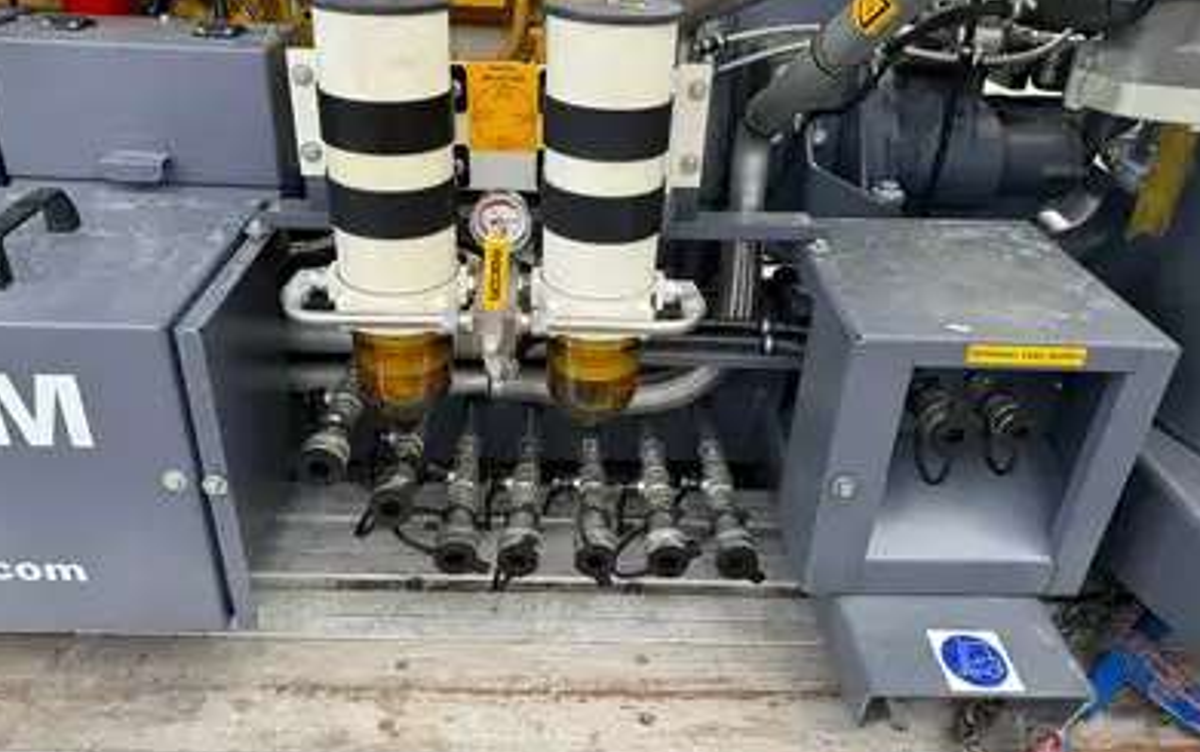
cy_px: 328
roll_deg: -0.1
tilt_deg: -30.2
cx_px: 595
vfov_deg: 47.6
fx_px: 851
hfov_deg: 70.4
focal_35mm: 26
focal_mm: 6.86
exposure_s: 1/390
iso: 80
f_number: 1.78
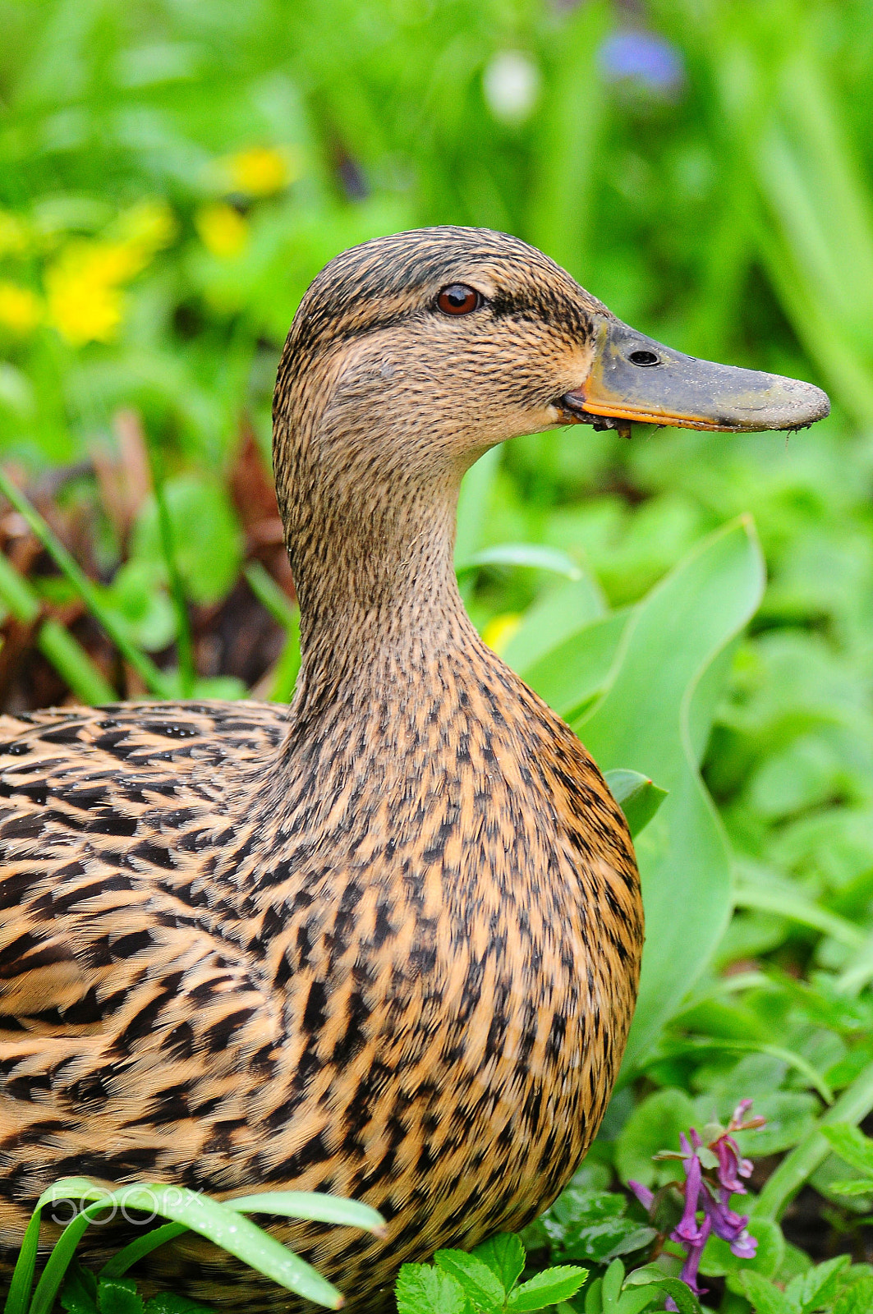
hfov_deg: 4.7
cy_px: 657
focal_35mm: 292
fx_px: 10664
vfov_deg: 7.1
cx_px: 436
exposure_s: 1/125
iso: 640
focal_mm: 195
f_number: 5.3
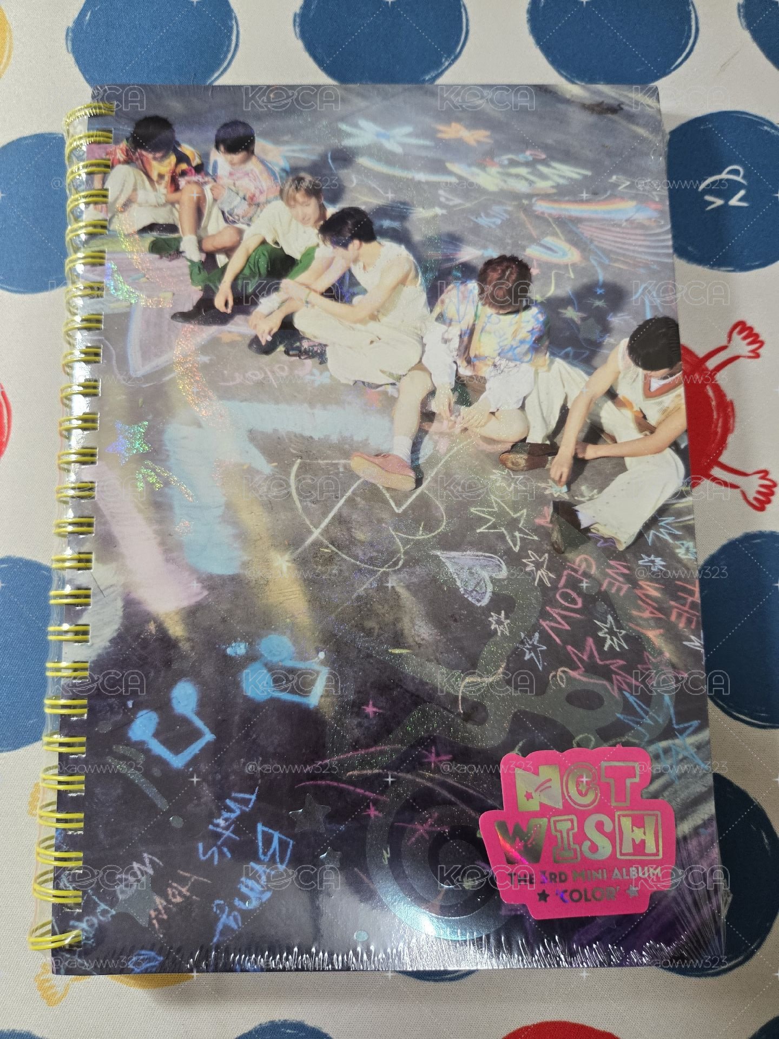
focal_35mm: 23
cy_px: 520
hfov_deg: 58.9
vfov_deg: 73.9
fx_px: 690
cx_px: 390
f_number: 1.8
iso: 400
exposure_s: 1/120
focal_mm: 5.4
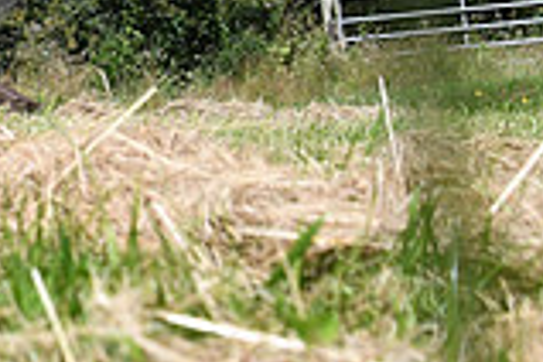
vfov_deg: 10.0
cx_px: -311
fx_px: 1976
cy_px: -248
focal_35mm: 131
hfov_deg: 14.4
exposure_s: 1/4000
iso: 1400
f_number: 8
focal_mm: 24
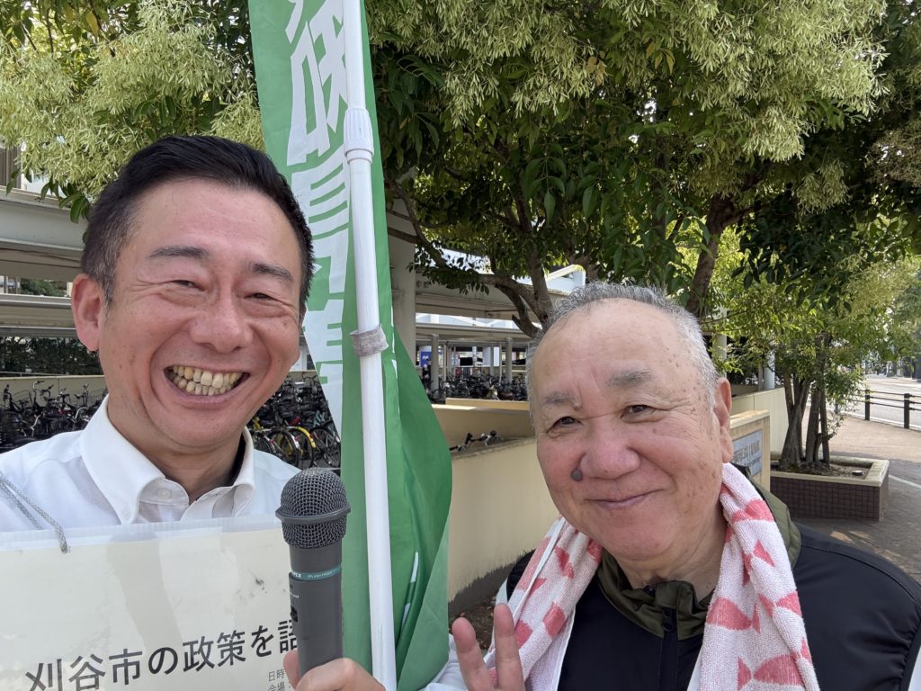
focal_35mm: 23
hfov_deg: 73.9
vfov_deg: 58.9
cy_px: 346
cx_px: 460
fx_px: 612
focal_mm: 2.69
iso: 25
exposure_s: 1/283
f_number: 1.9
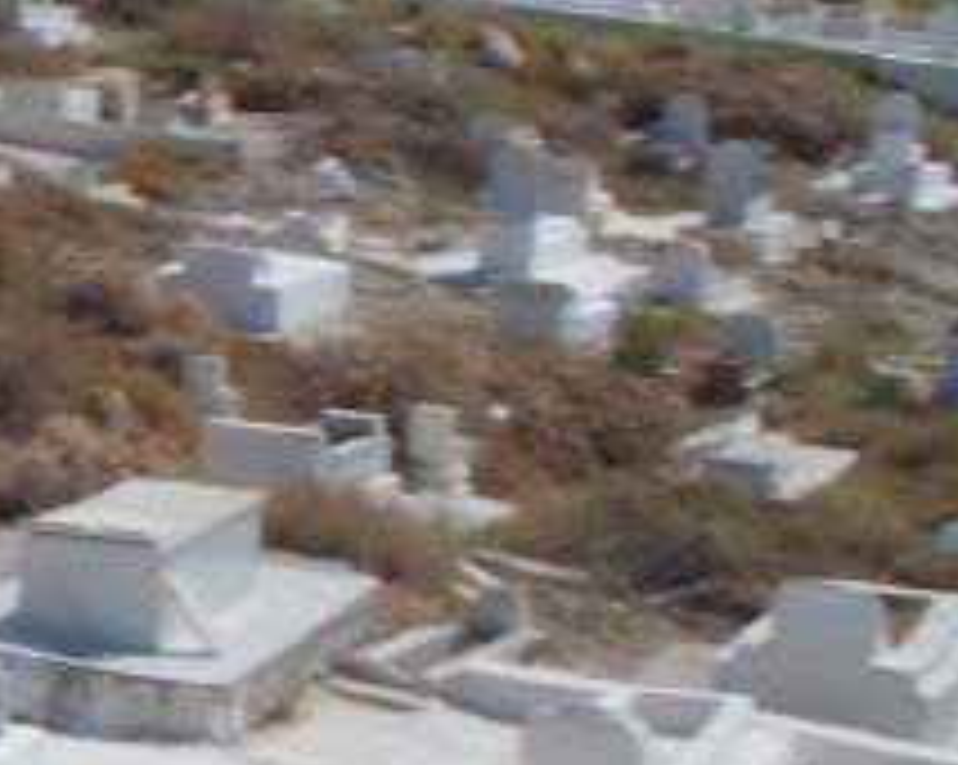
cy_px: 500
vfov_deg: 11.9
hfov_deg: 14.0
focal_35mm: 129
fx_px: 3654
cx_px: -472
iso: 64
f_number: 10.5
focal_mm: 7.9
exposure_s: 1/200
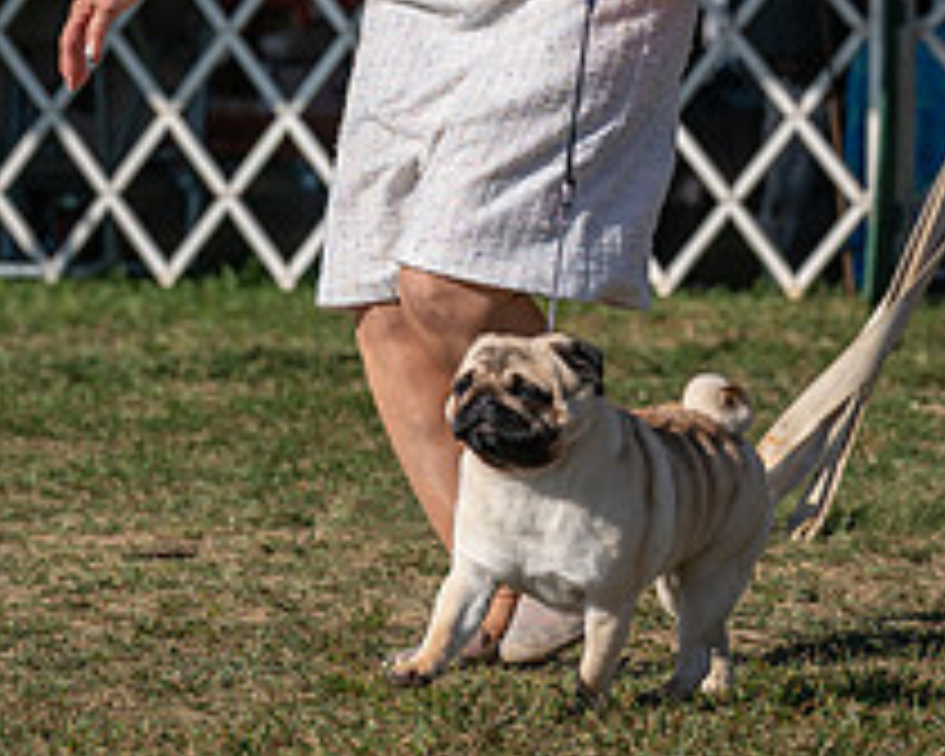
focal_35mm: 404
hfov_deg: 4.8
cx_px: 479
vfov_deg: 3.8
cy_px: 4
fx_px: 11299
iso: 100
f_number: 4.5
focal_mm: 134
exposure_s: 1/1250
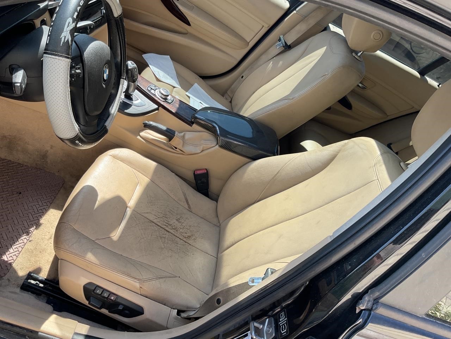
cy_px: 170
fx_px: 378
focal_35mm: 29
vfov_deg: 48.2
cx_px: 226
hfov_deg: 61.7
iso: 16
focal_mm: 3
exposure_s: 1/284
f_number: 1.8
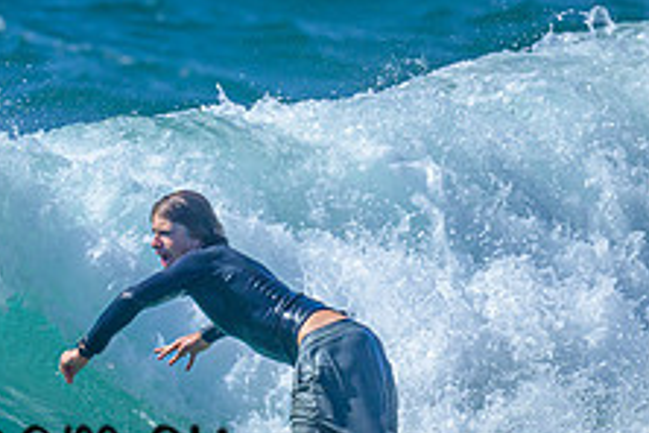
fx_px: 51898
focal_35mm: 2879
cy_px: 286
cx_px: 33
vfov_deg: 0.5
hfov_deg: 0.7
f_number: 6.3
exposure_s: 1/2500
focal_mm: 800
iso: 250
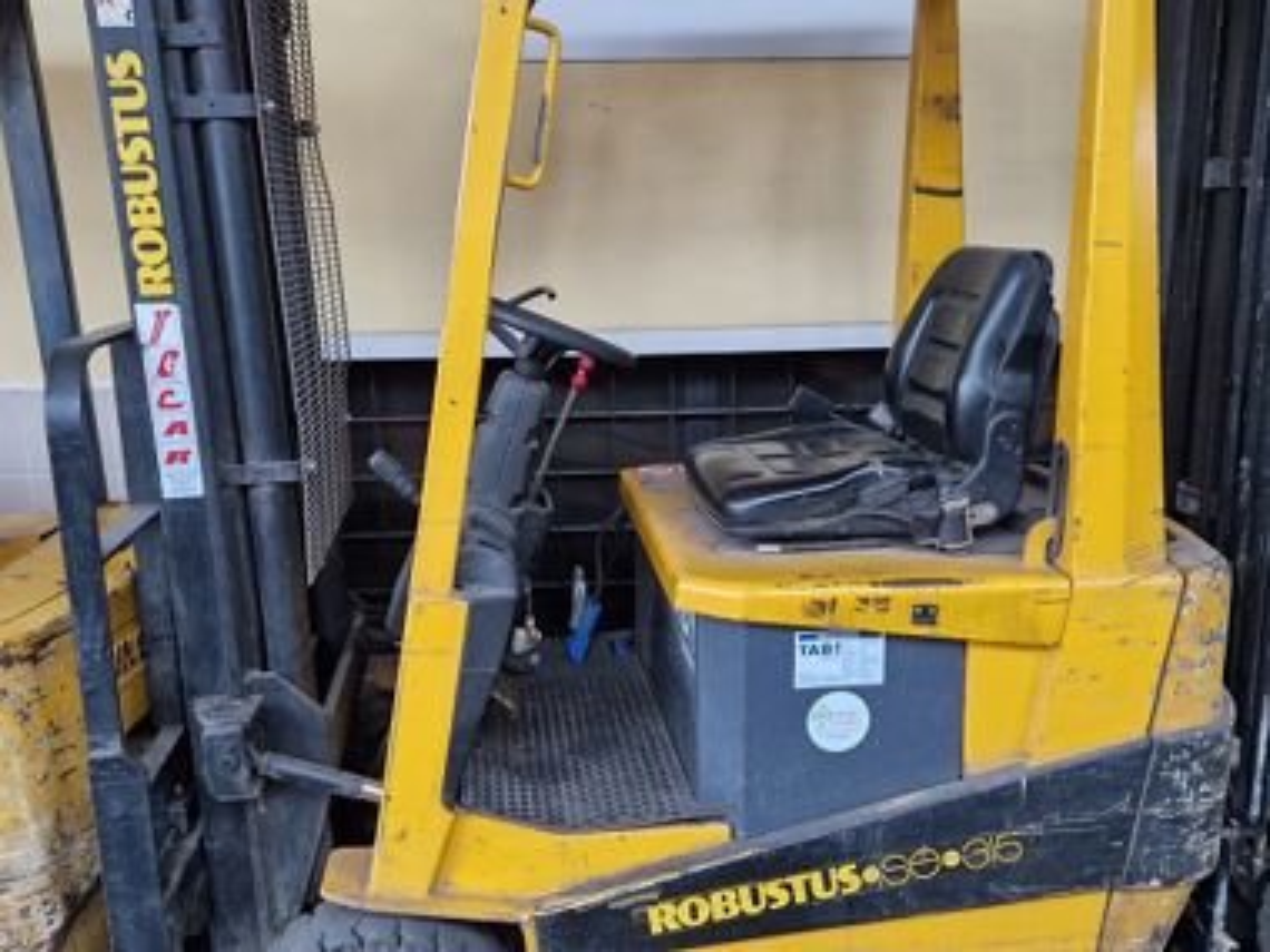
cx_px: 635
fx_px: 844
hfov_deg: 73.9
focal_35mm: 23
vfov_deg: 58.9
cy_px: 476
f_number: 1.8
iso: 500
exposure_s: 1/100
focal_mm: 5.4
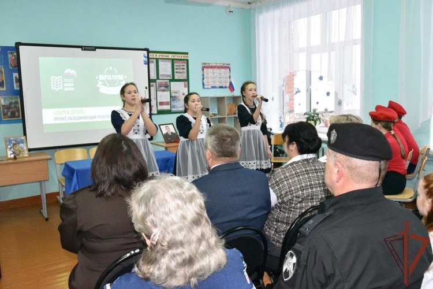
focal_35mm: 31
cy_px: 144
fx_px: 373
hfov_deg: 60.3
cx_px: 216
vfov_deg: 42.3
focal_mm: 31
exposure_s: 1/200
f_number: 13
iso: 12800
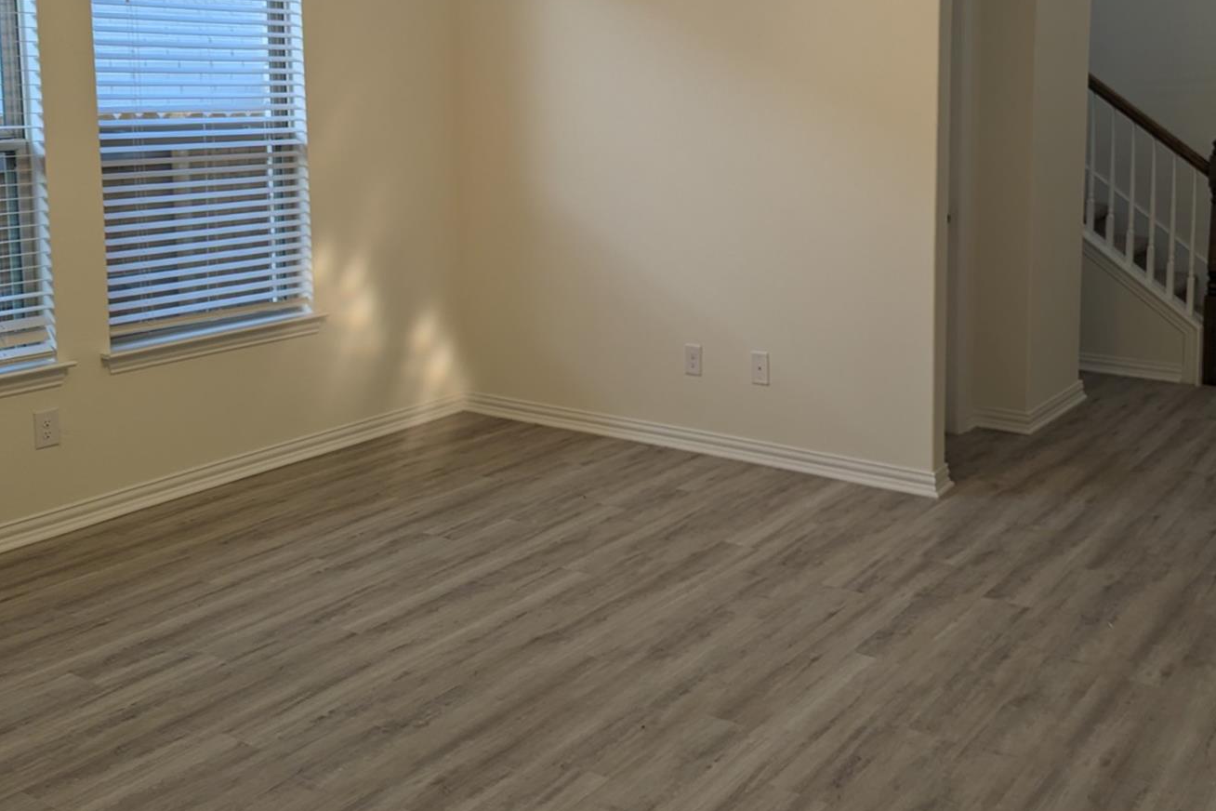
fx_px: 1317
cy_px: 228
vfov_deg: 33.7
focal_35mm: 39
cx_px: 694
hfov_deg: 49.4
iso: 77
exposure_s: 1/120
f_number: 1.85
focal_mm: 6.81
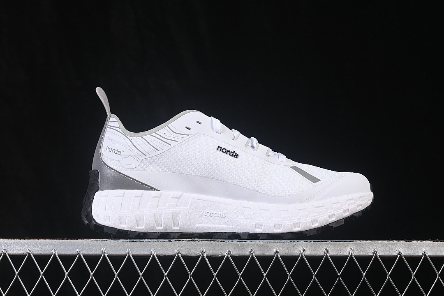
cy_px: 148
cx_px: 222
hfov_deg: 27.0
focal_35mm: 75
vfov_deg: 18.2
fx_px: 925
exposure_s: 1/80
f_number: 8
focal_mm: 50
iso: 160
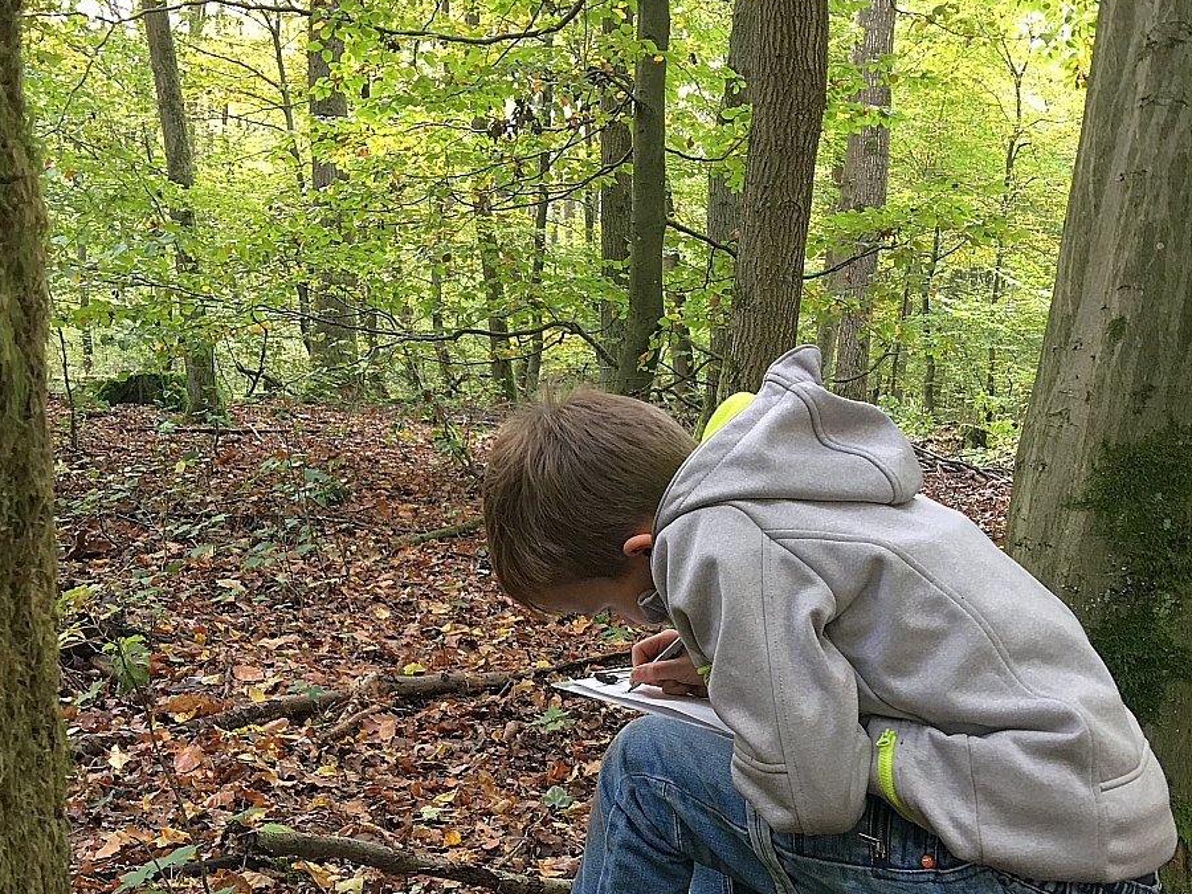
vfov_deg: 36.1
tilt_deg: -7.4
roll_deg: -3.1
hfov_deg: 47.9
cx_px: 595
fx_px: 1343
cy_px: 660
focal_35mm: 39
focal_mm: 4.15
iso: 50
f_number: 2.2
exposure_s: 1/17
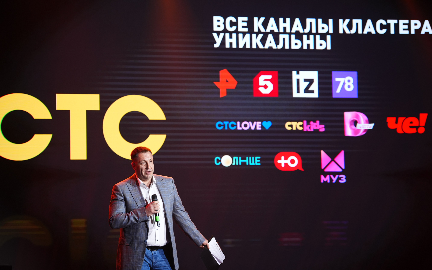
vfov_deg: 12.5
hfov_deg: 19.8
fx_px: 1236
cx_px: 217
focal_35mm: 105
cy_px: 137
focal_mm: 102
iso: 640
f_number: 2.8
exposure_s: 1/200
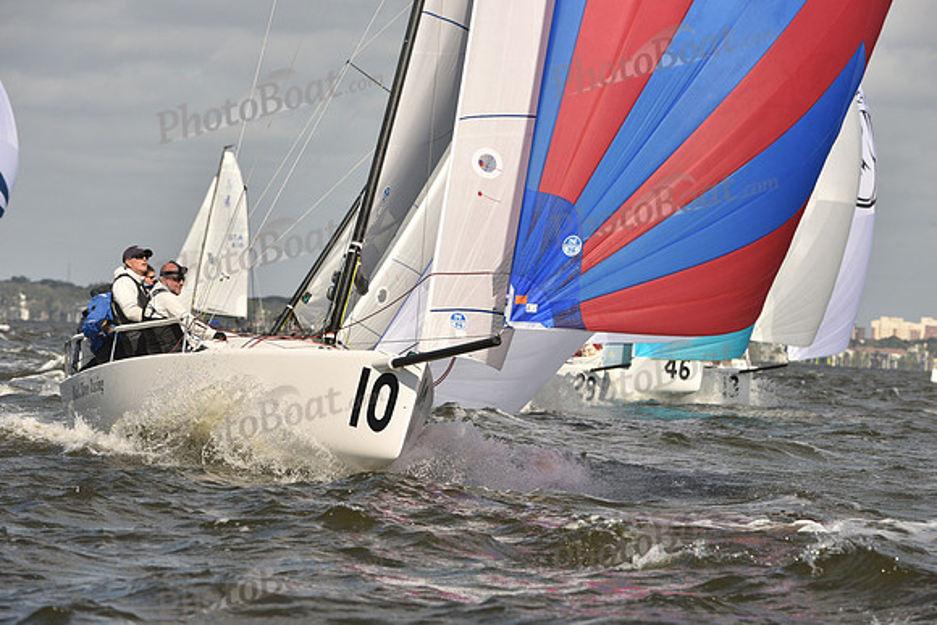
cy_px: 312
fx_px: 8591
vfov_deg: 4.2
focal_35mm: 330
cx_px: 468
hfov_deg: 6.2
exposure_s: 1/1250
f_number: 11
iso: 500
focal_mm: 330
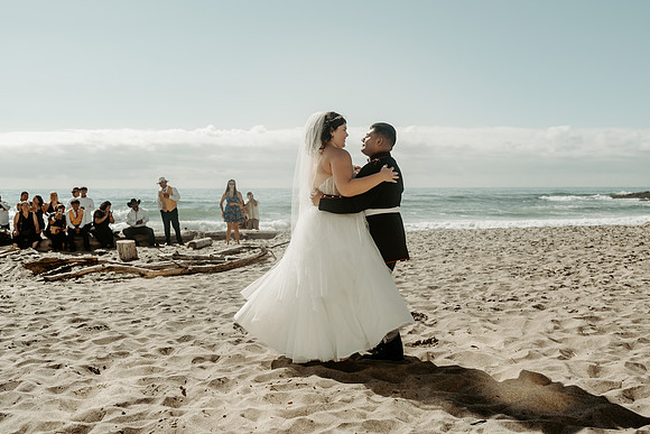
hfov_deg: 51.9
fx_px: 668
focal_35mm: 37
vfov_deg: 36.0
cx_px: 335
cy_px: 217
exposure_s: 1/3200
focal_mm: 35
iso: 100
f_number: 4
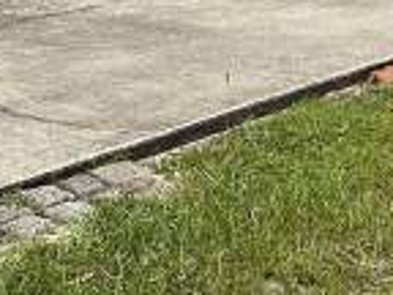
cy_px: -153
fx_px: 1510
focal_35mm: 133
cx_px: 374
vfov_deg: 10.7
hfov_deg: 14.6
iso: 80
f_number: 1.78
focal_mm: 6.86
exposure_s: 1/7042
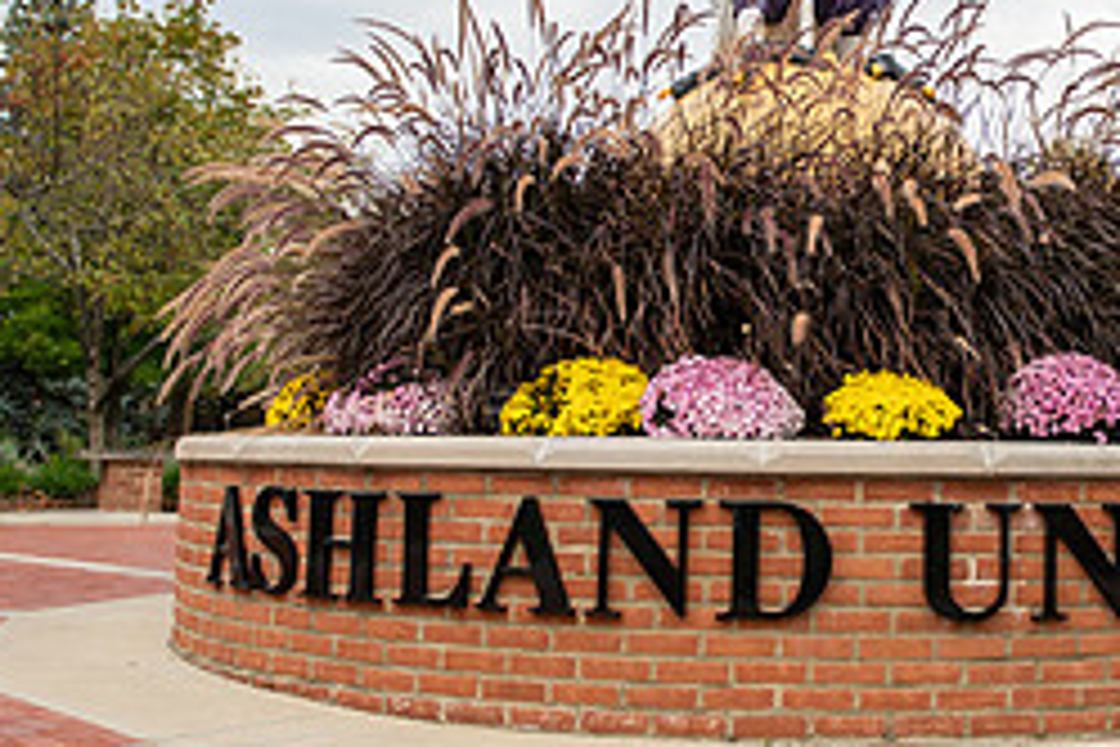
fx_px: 1742
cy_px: 232
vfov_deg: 24.0
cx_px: 850
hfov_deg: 34.8
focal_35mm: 56
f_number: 2.8
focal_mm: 24
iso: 125
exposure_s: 1/400
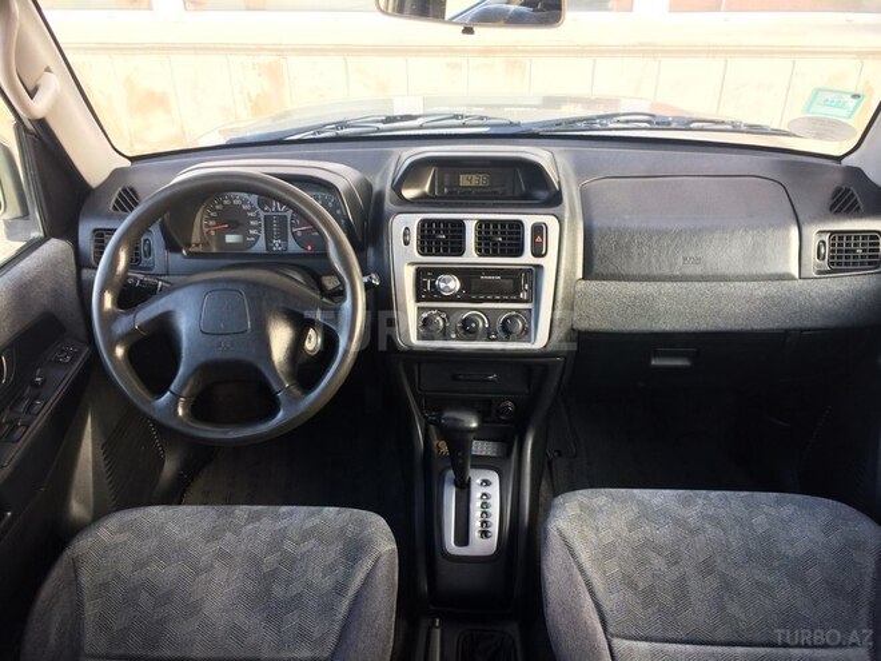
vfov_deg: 48.2
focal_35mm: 29
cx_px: 440
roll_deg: +1.4
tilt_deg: -31.5
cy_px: 330
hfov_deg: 61.7
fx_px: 738
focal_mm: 4.15
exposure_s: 1/33
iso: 32
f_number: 2.2
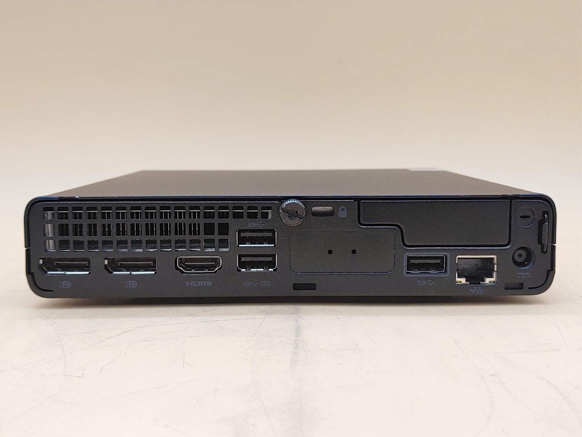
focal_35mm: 41
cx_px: 291
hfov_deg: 45.8
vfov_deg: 35.1
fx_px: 689
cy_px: 218
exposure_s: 1/79
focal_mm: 4.36
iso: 50
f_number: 1.8
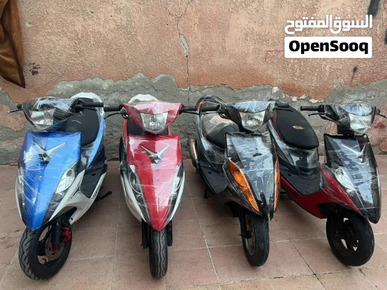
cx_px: 194
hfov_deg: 67.3
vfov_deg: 53.1
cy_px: 145
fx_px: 291
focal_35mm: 26
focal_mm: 5.7
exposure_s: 1/93
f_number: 1.5
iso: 125
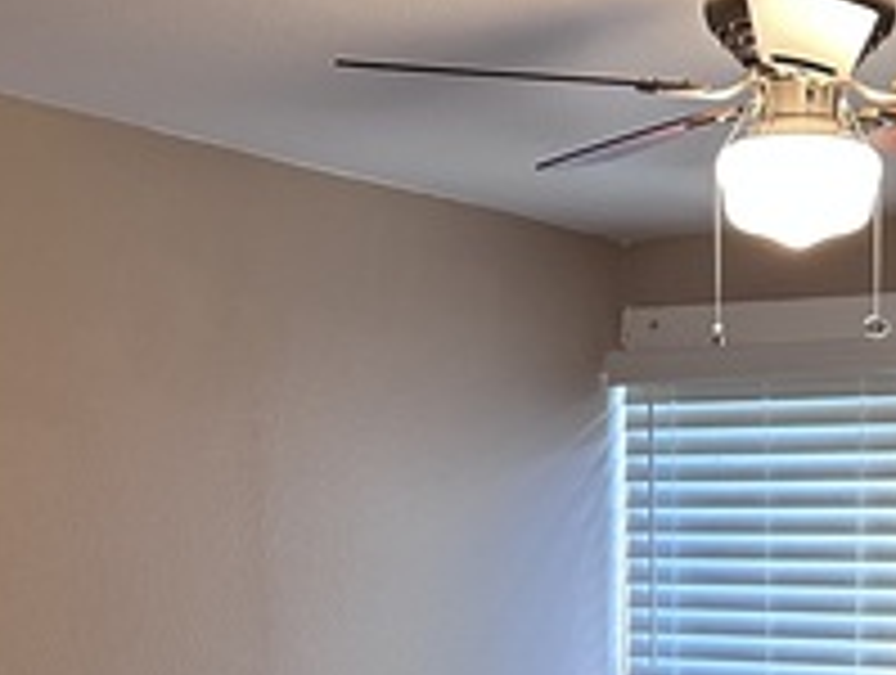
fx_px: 1997
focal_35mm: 77
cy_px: 990
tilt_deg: -11.7
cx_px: 824
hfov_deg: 24.5
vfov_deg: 17.4
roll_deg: -0.2
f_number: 1.78
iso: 320
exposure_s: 1/60
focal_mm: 6.86
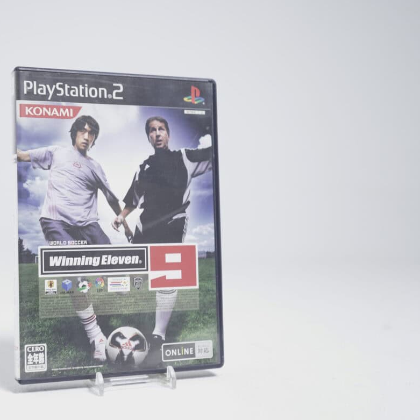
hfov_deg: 35.4
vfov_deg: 36.1
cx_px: 117
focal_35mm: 47
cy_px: 213
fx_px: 645
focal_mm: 36
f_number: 4.5
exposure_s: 1/5
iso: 100
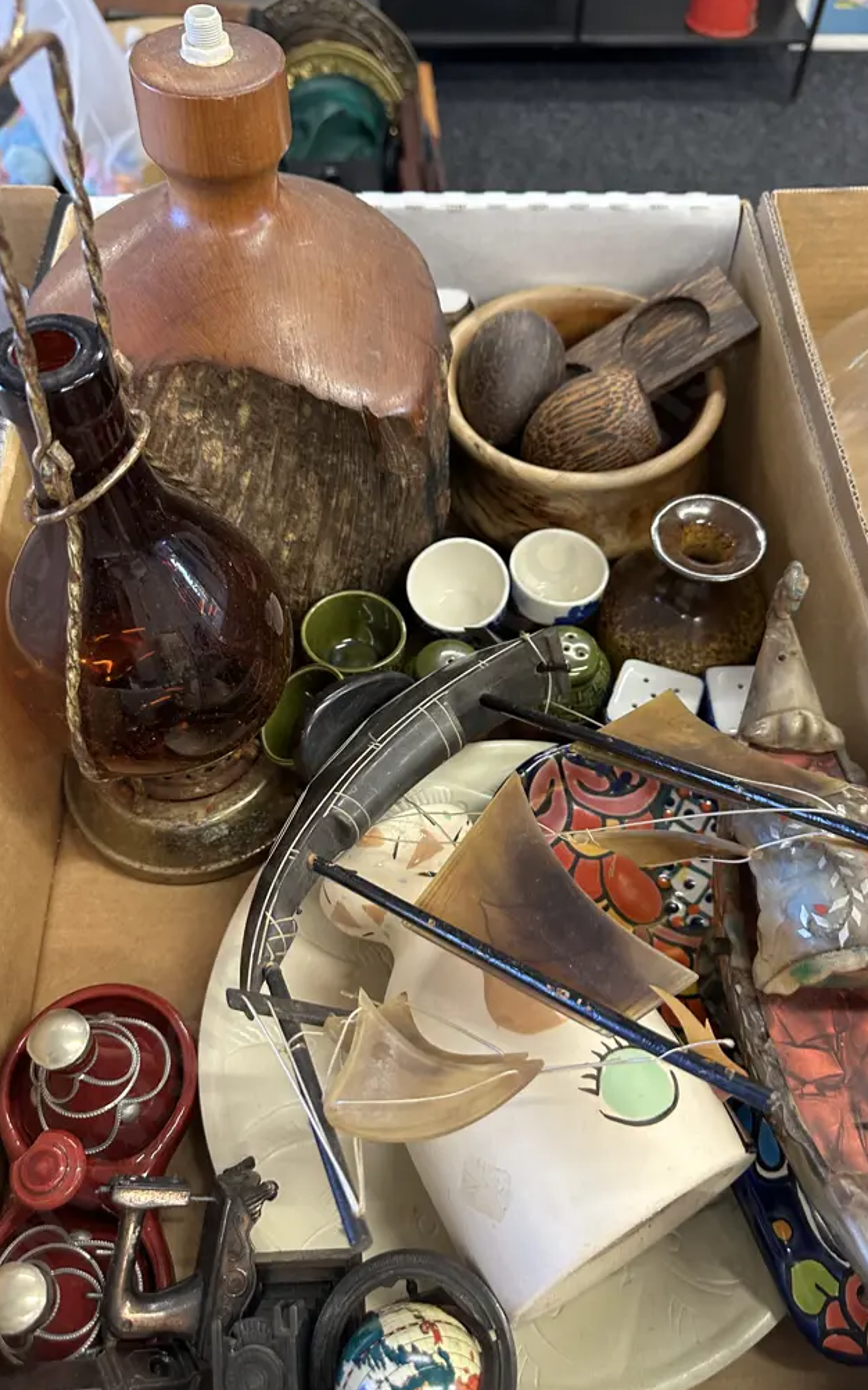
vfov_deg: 70.4
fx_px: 984
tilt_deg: -56.9
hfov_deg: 47.6
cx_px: 440
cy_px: 705
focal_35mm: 26
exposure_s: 1/50
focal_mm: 6.86
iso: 250
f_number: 1.78
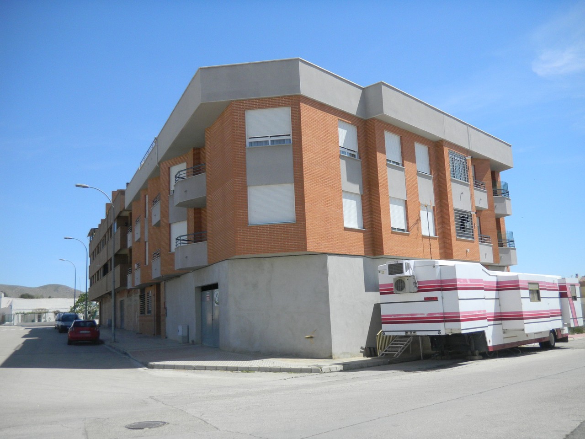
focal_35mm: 33
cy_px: 220
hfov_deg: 55.4
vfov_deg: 42.9
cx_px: 292
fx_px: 558
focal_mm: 6
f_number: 3.9
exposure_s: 1/998
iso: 129
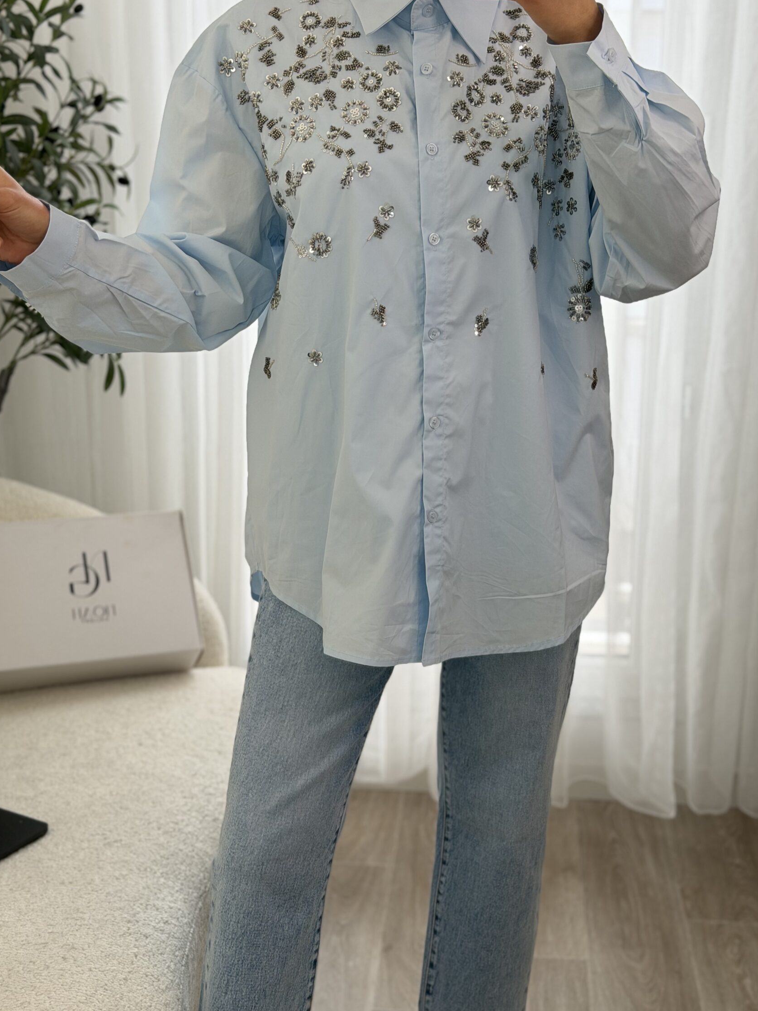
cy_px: 534
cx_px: 409
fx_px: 1606
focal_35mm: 55
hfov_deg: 26.6
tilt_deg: -28.4
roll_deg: +0.3
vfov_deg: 34.9
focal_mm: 6.76
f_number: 1.78
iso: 64
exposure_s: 1/242
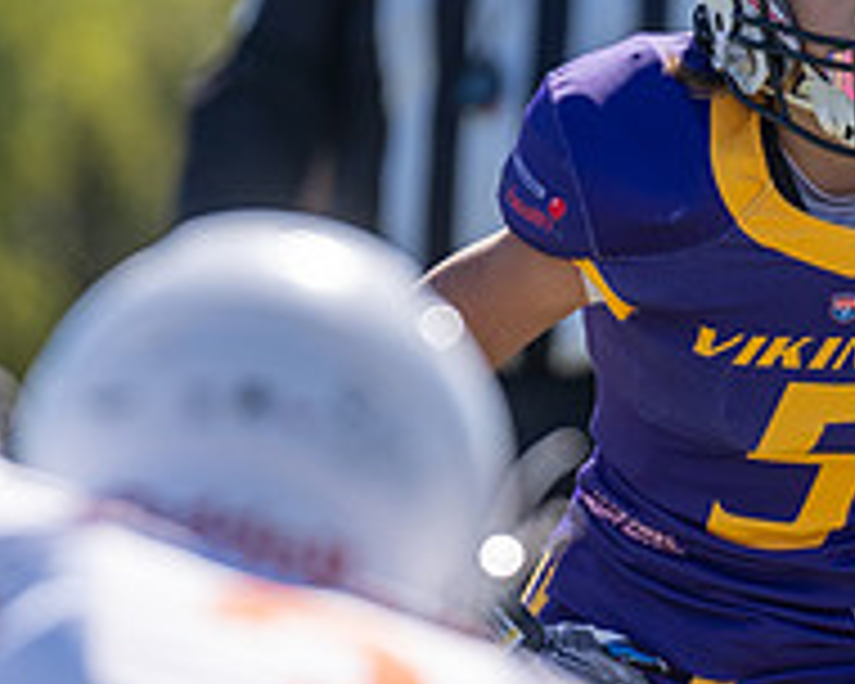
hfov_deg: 2.5
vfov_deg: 2.0
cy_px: 153
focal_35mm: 779
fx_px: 19712
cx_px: 695
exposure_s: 1/1600
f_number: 2.8
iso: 100
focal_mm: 200
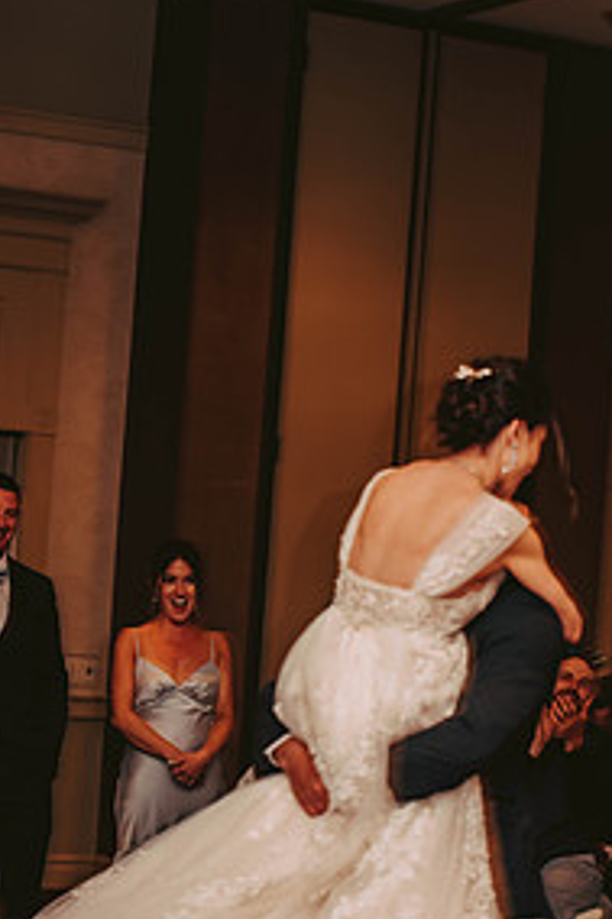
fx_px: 2834
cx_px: 408
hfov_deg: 12.3
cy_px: 605
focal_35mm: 111
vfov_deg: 18.4
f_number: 2.8
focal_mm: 70
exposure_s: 1/60
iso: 800
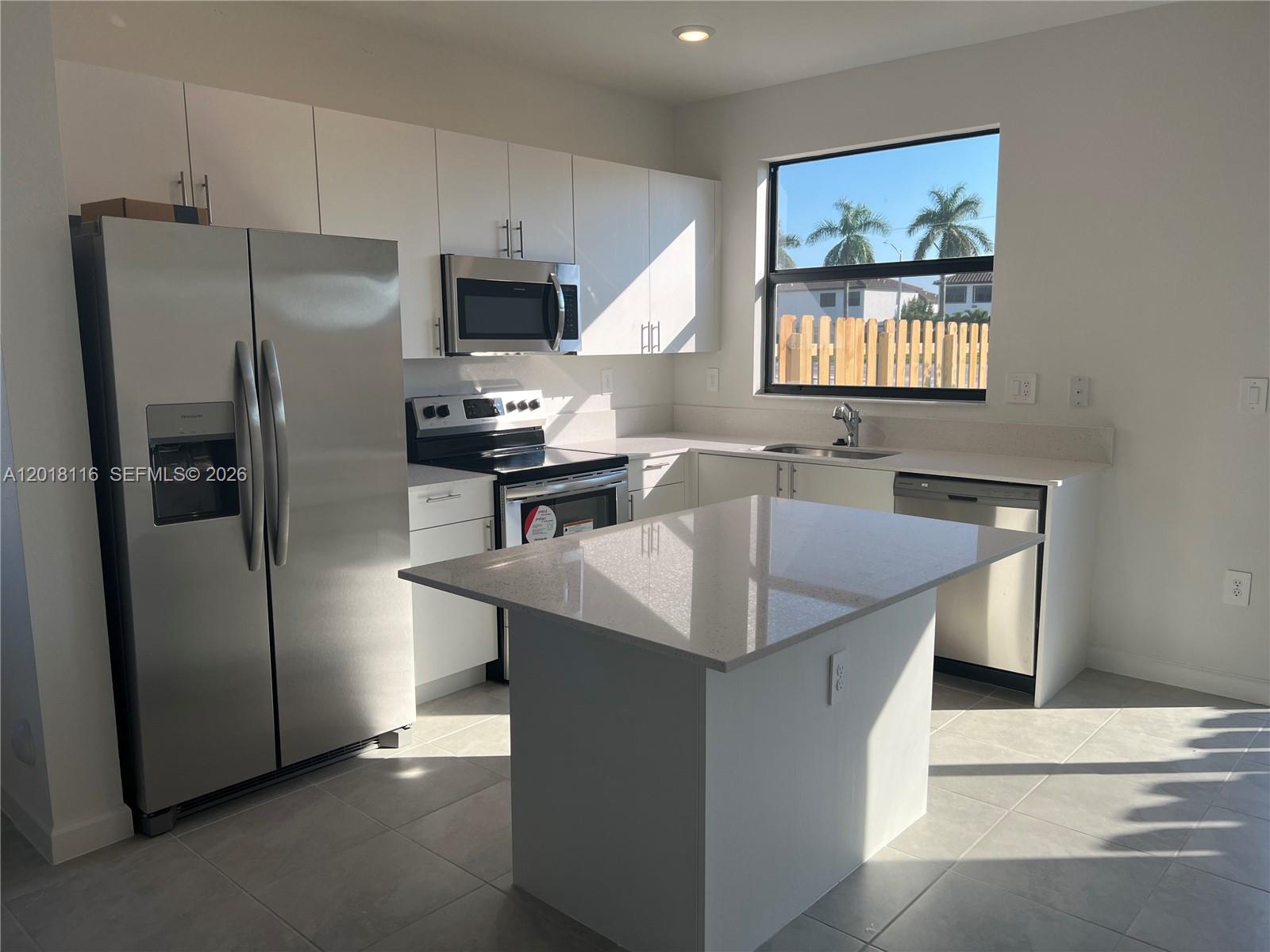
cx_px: 635
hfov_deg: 67.3
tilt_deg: -7.1
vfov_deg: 53.1
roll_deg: +1.8
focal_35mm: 26
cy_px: 476
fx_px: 954
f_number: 1.5
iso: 50
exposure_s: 1/786
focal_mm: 5.7
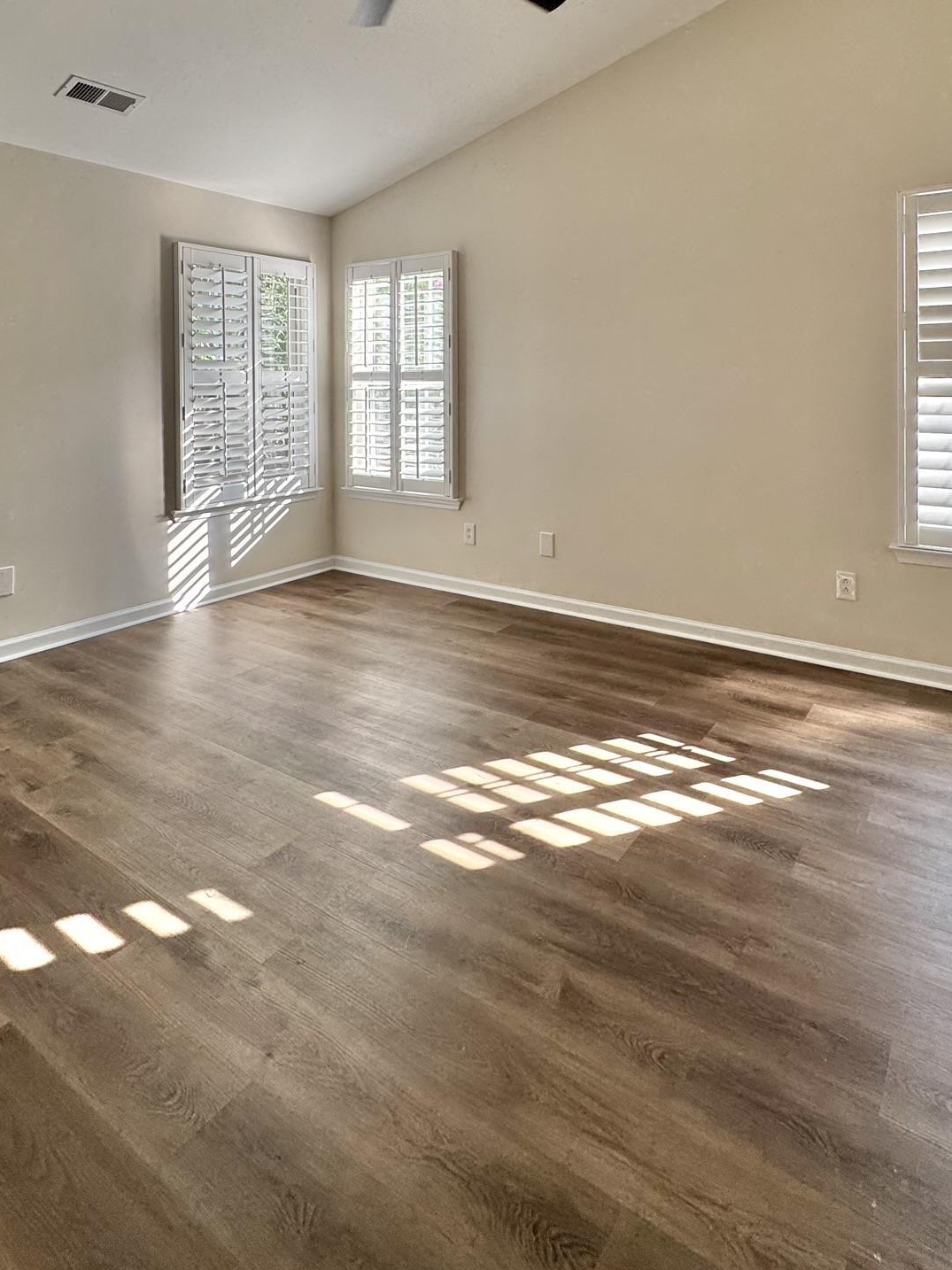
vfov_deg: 78.0
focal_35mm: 20
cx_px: 558
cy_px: 383
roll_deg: +0.2
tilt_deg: +0.5
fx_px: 734
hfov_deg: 65.5
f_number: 2.2
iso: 50
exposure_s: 1/99
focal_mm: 2.22
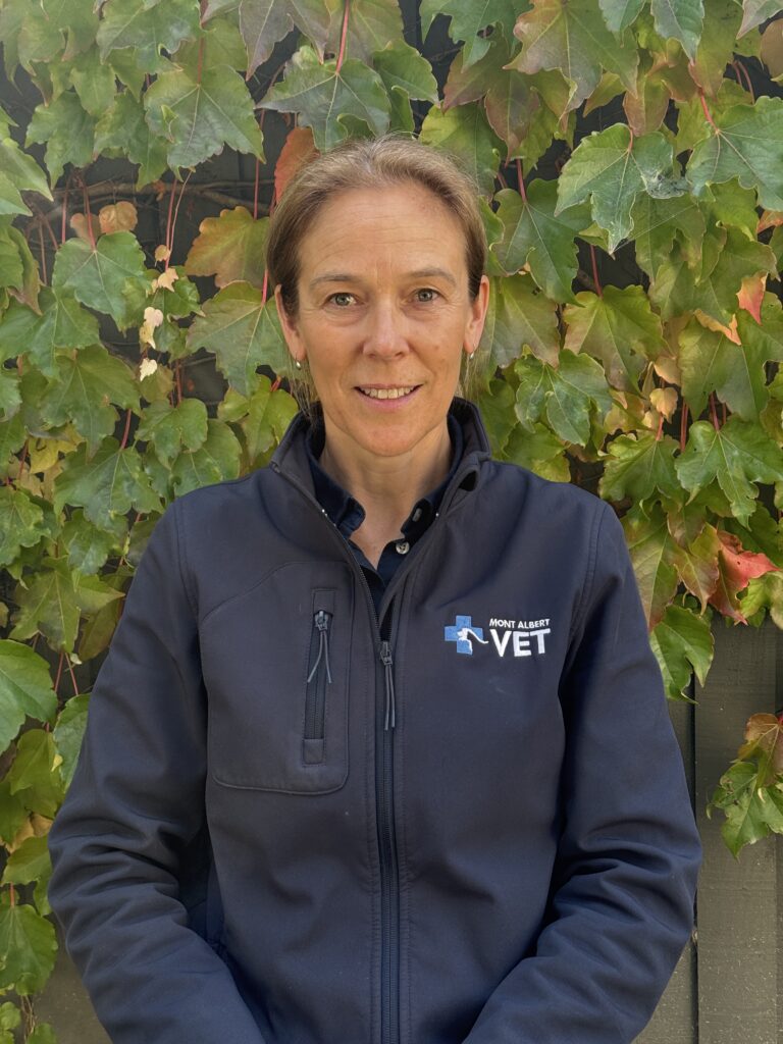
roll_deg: +1.5
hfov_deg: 30.3
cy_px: 522
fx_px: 1448
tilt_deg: -8.4
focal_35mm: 48
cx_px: 392
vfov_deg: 39.7
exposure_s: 1/394
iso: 64
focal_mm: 6.76
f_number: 1.78
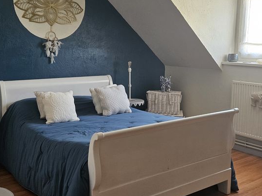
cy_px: 79
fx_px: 325
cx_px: 122
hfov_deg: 43.8
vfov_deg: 33.5
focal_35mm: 43
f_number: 1.8
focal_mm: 5.4
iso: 400
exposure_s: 1/100
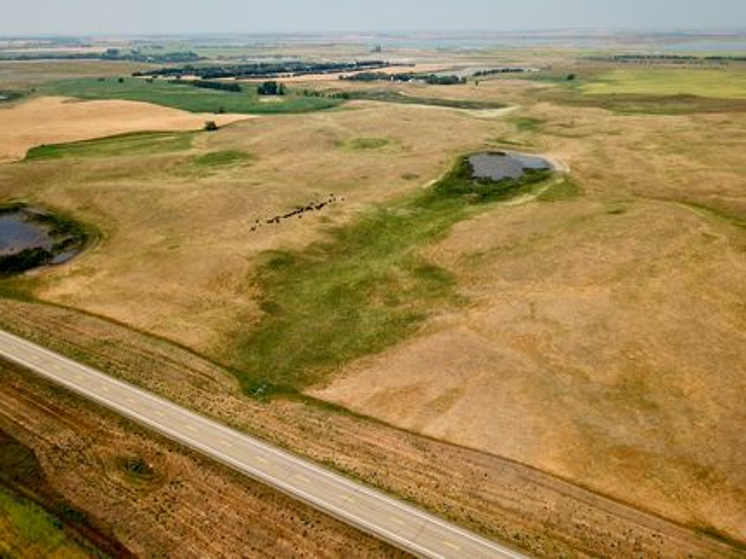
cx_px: 373
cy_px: 280
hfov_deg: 67.3
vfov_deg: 53.0
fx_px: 560
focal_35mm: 26
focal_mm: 4.7
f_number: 2.2
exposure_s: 1/1953
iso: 100
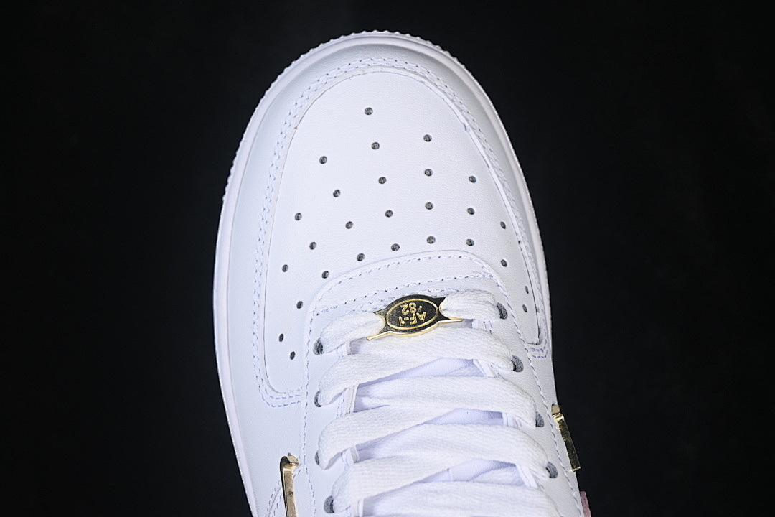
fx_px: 1614
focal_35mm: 75
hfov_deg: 27.0
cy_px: 258
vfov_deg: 18.2
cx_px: 388
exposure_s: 1/80
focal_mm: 50
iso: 160
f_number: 7.1
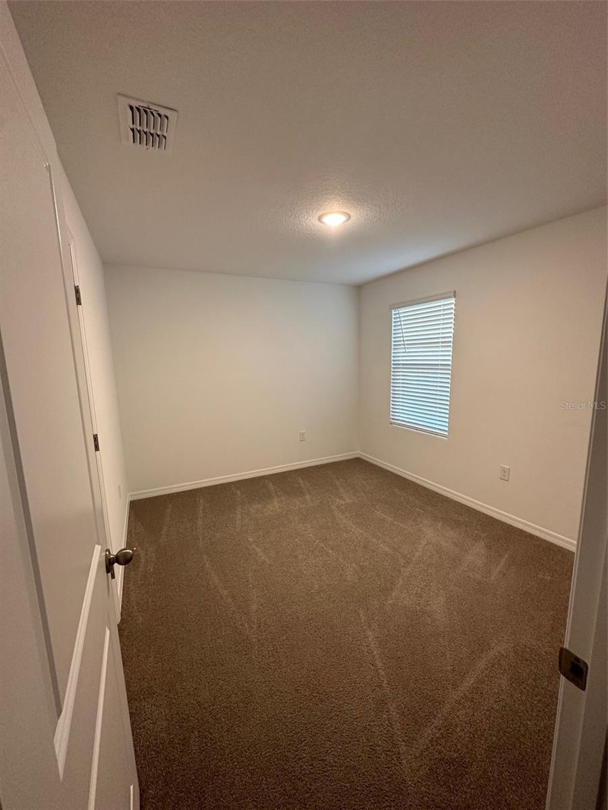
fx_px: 328
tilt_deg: -9.1
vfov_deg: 102.1
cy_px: 405
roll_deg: +0.8
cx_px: 304
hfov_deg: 85.7
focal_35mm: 14
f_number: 2.2
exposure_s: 1/60
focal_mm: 2.22
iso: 200
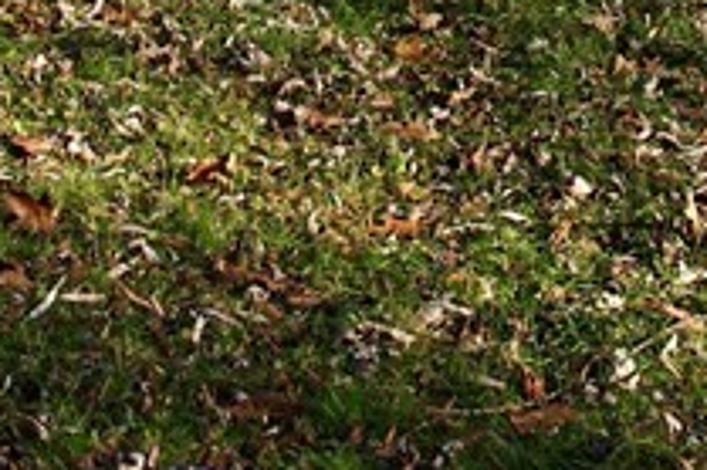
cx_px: 531
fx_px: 3983
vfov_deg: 6.4
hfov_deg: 10.1
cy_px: -663
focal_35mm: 203
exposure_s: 1/400
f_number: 8
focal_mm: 26.25
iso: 200
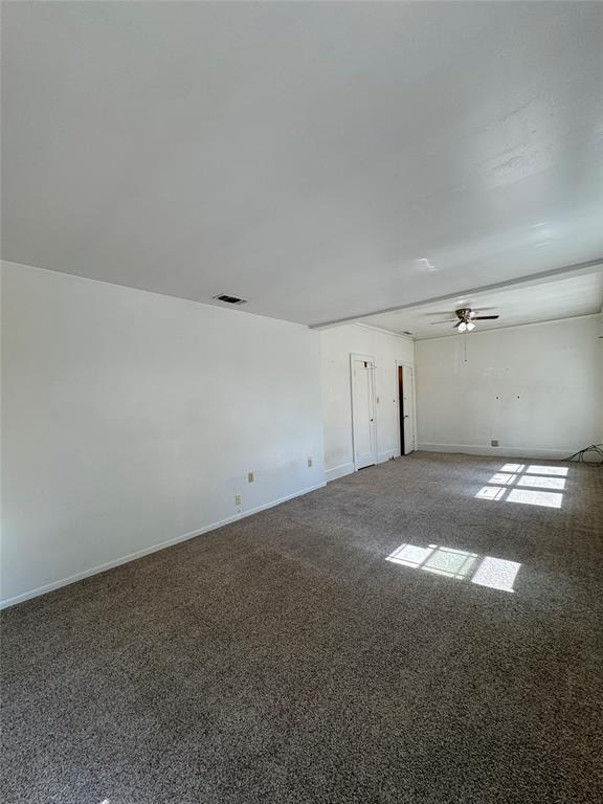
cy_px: 402
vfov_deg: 102.1
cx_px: 302
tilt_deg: -1.0
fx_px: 325
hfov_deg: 85.7
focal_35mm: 14
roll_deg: +1.7
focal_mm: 2.22
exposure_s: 1/120
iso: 50
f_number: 2.2
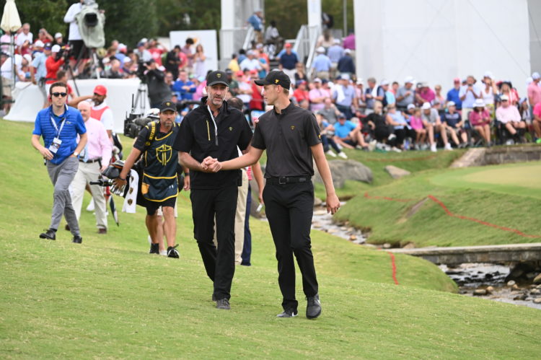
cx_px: 270
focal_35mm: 180
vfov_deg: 7.6
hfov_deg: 11.4
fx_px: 2703
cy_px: 180
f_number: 4.8
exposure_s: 1/1600
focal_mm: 180
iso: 1600
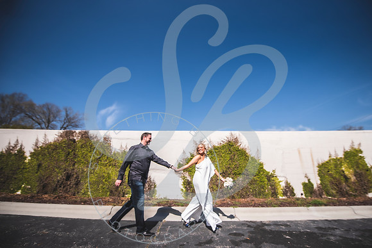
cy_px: 129
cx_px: 194
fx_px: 152
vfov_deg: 78.5
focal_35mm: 15
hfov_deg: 101.5
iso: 100
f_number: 2.8
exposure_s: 1/3200
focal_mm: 14
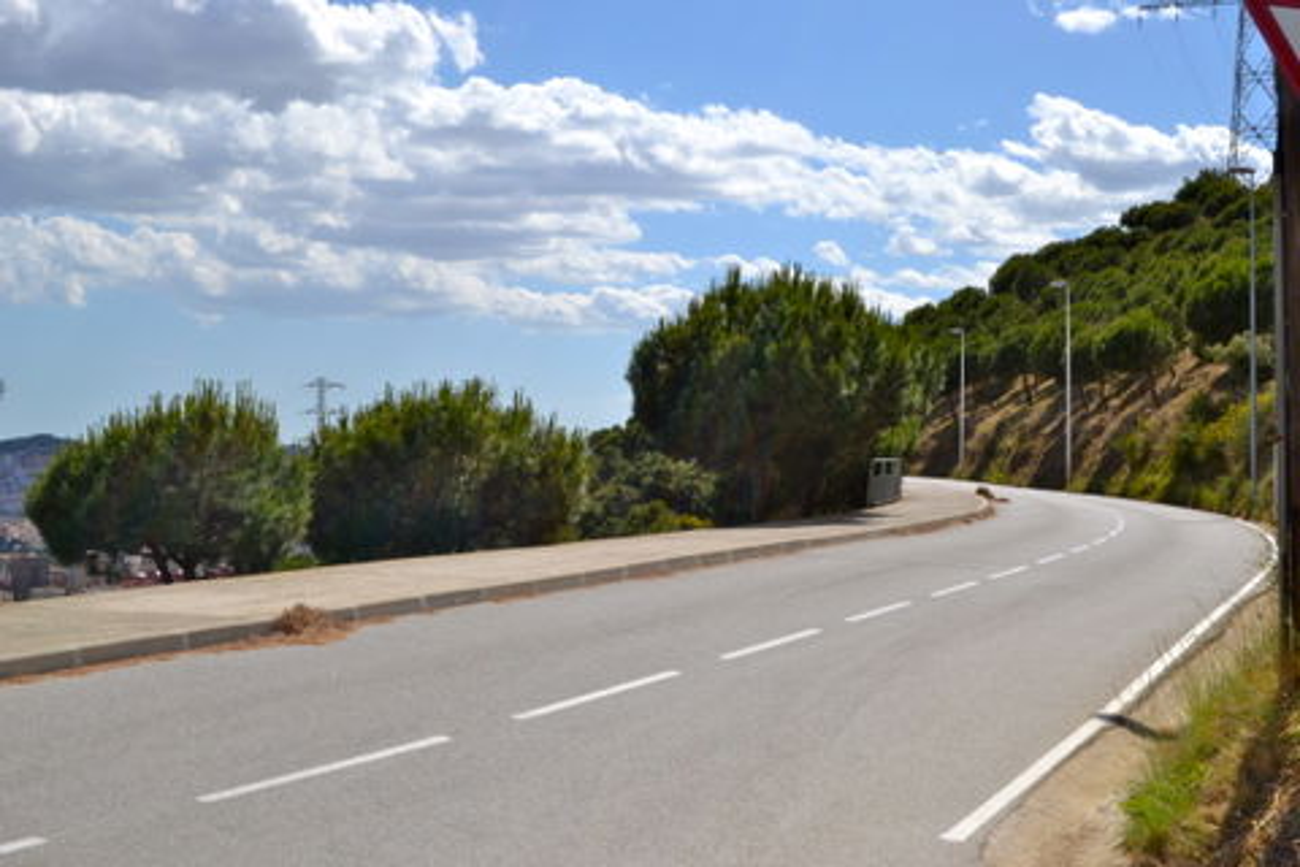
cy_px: 434
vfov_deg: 28.9
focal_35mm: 46
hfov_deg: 42.3
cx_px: 650
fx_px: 1679
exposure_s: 1/40
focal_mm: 31
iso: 100
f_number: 29
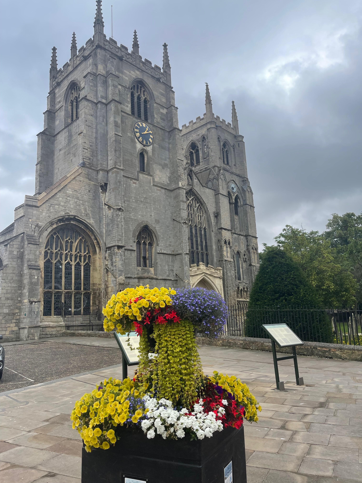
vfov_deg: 69.4
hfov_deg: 54.9
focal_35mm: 25
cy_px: 242
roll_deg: +2.4
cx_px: 181
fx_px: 349
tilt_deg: +14.7
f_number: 1.6
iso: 32
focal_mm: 5.1
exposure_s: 1/2545
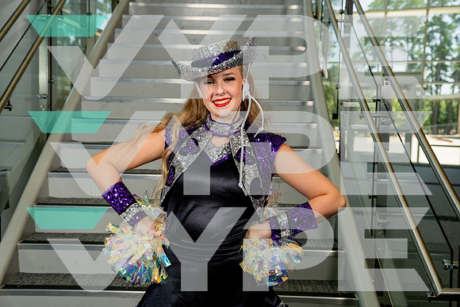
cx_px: 230
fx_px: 588
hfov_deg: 42.7
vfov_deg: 29.3
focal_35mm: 46
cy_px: 154
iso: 400
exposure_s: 1/250
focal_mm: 46
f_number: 5.6
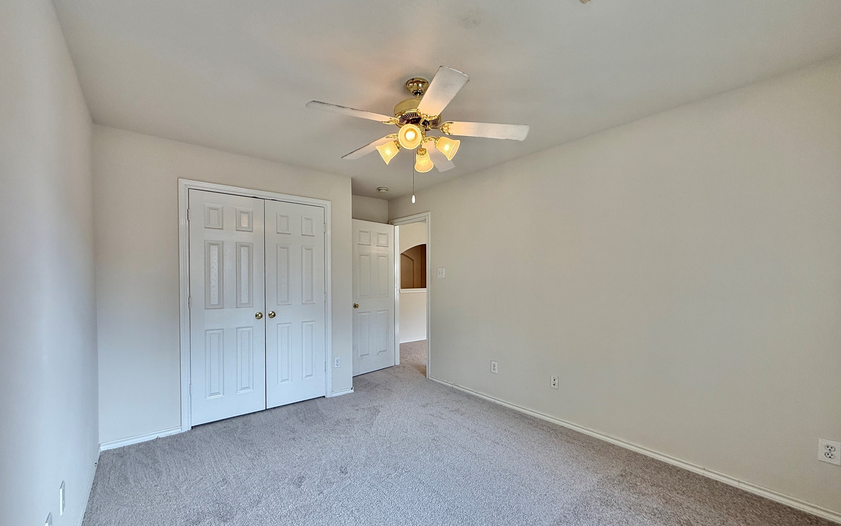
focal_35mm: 15
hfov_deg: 101.5
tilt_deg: -0.7
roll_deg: -0.3
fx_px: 344
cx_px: 417
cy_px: 285
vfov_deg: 74.6
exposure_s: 1/120
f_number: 2.2
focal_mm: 2.22
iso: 100
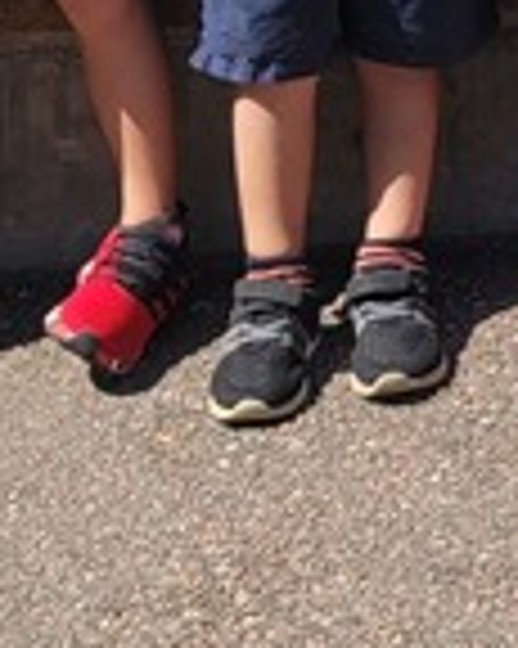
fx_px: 3472
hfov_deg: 7.8
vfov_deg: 10.1
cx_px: 1351
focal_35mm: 181
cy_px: -513
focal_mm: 5.4
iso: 40
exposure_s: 1/2314
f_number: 1.8
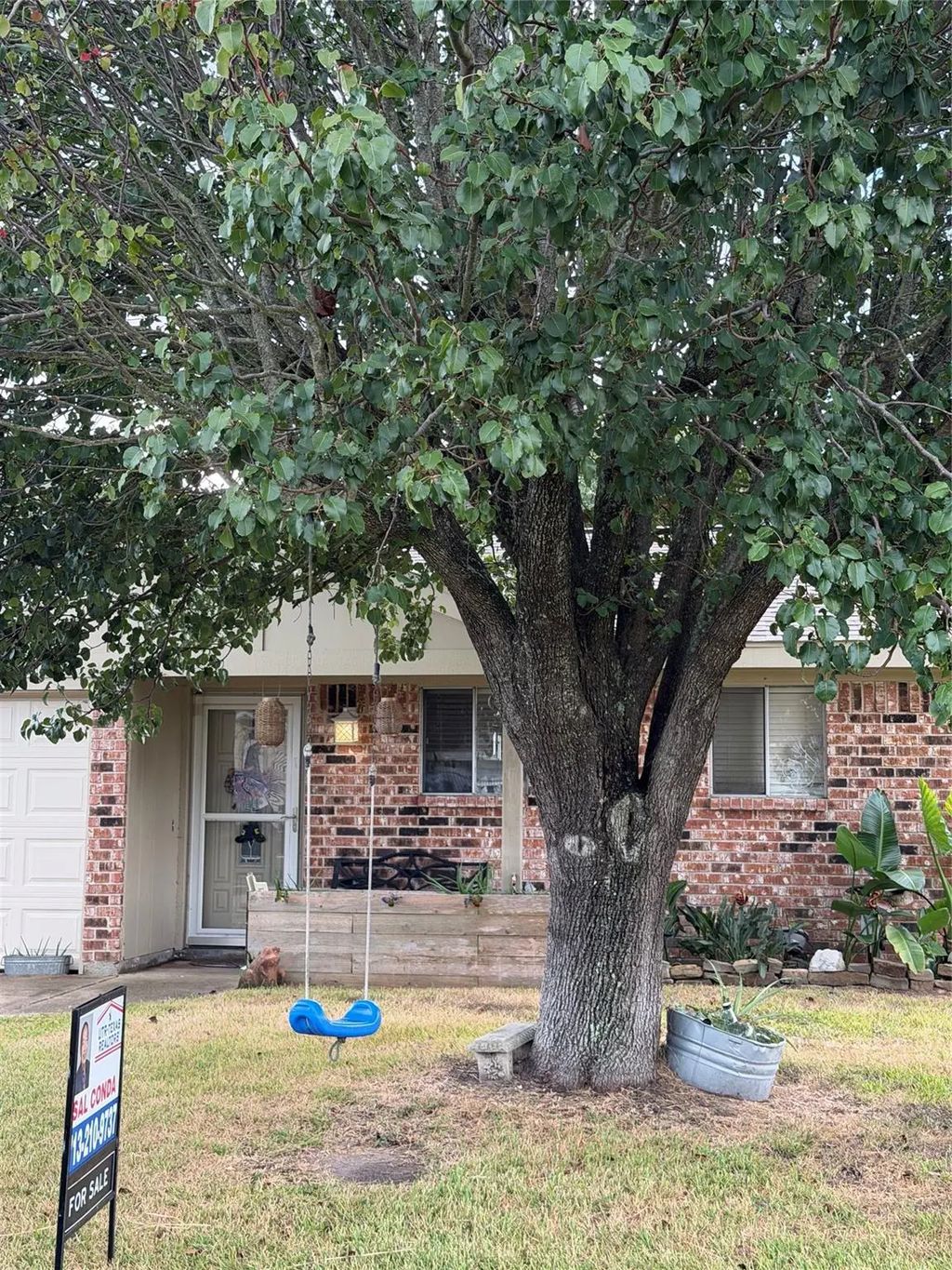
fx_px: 1760
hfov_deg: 30.3
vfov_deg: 39.7
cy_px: 635
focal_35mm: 48
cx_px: 476
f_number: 1.78
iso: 80
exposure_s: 1/306
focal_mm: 6.76
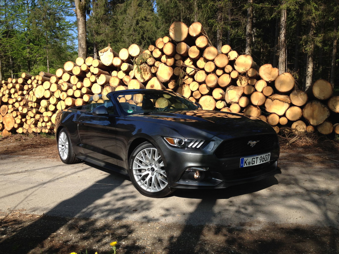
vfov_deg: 40.7
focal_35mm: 35
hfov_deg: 52.6
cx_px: 170
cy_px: 127
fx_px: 343
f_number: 2.4
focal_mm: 4.28
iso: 50
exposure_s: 1/935
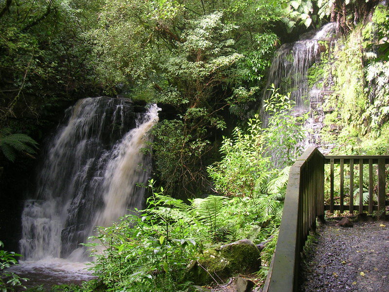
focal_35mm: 38
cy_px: 146
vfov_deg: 37.7
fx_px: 427
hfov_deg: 49.0
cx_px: 194
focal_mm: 5.8
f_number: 2.8
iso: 50
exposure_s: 1/25.2
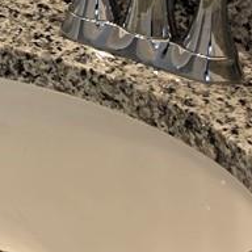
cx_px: -567
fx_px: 1392
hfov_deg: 8.3
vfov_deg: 9.5
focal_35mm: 169
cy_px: -304
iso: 40
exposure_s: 1/120
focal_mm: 6.5
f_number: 1.4
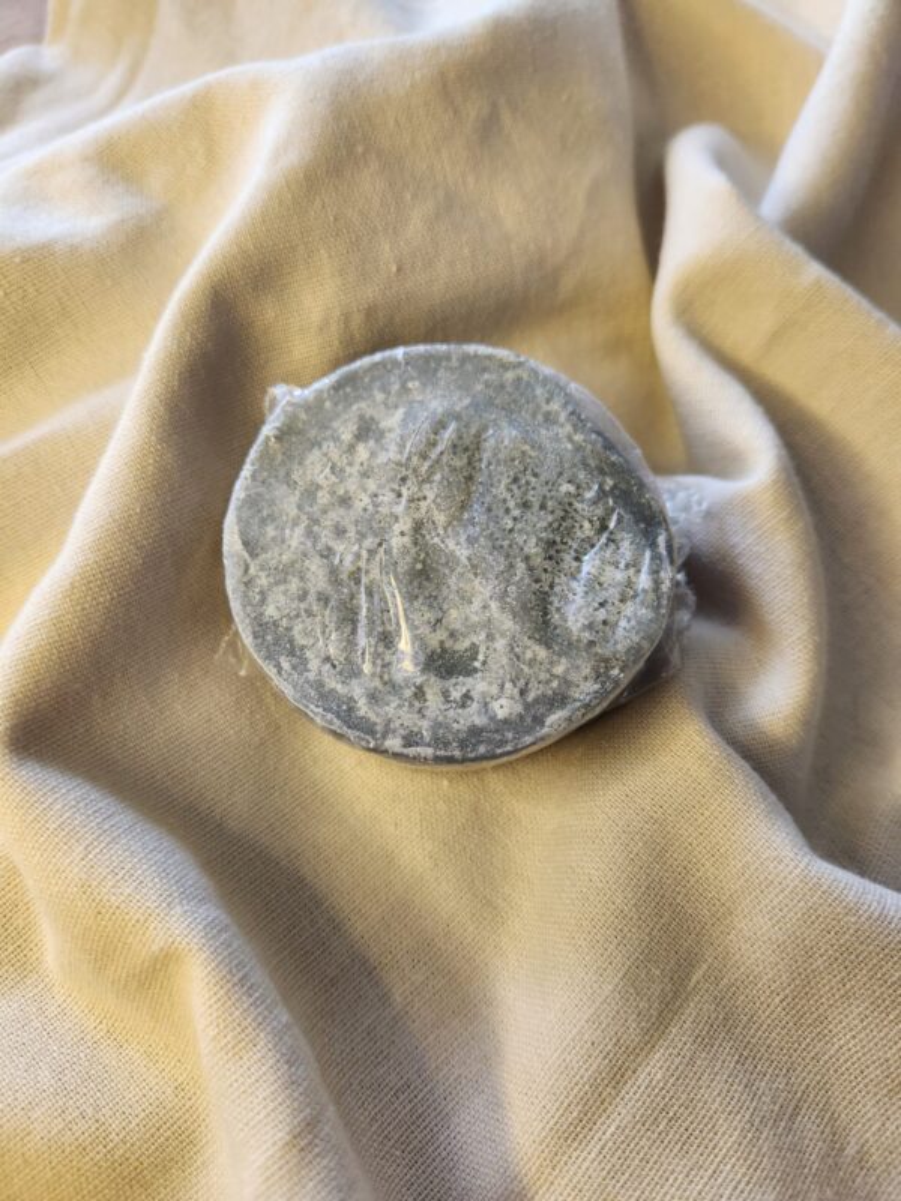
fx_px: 798
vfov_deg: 73.9
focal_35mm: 23
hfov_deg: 58.9
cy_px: 600
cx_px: 450
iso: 160
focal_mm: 5.4
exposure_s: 1/100
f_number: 1.8
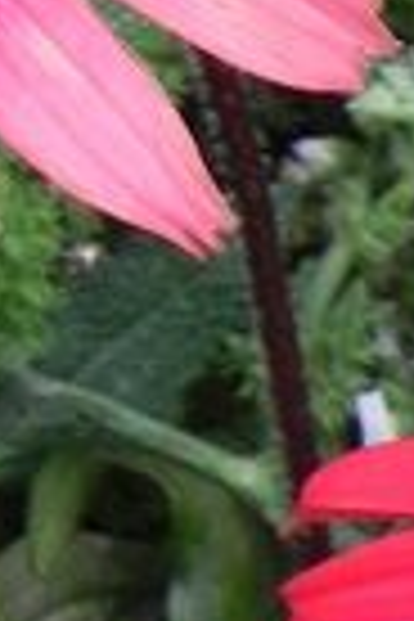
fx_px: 22027
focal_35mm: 1277
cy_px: 1768
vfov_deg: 1.6
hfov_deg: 1.1
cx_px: 382
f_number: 5
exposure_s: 1/125
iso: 160
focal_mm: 37.7
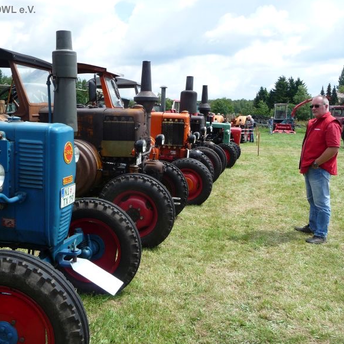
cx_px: 140
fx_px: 382
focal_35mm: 34
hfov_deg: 48.2
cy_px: 176
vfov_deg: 48.4
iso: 100
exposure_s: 1/640
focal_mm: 4.7
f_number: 3.3
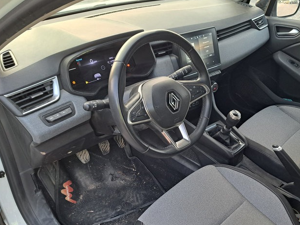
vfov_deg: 45.3
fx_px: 269
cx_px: 187
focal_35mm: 31
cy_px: 131
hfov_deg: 57.6
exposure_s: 1/50
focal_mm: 5.23
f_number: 1.8
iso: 125
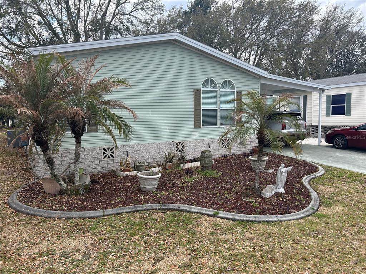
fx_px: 275
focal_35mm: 26
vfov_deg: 53.1
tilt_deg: -4.9
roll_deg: +0.8
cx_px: 183
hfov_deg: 67.3
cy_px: 137
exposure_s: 1/2165
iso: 50
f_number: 1.5
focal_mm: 5.7
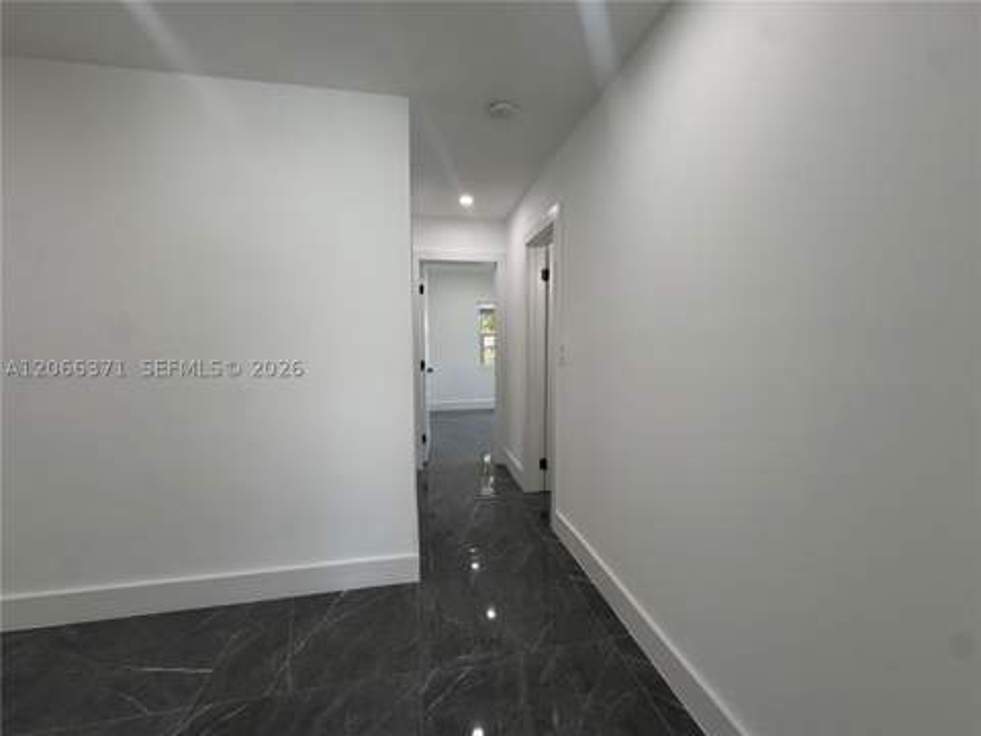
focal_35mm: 14
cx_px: 490
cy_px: 368
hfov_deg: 102.1
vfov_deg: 85.7
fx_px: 397
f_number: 2.2
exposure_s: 1/120
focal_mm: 2.22
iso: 100
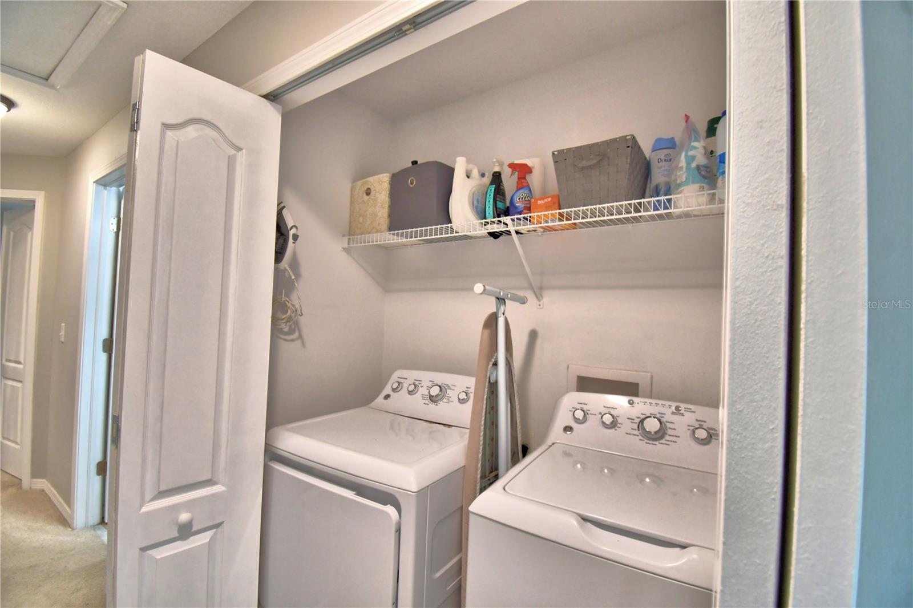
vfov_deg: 77.3
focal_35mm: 15
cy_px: 304
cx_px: 456
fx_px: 380
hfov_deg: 100.4
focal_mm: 10
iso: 500
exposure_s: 1/30
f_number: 4.5
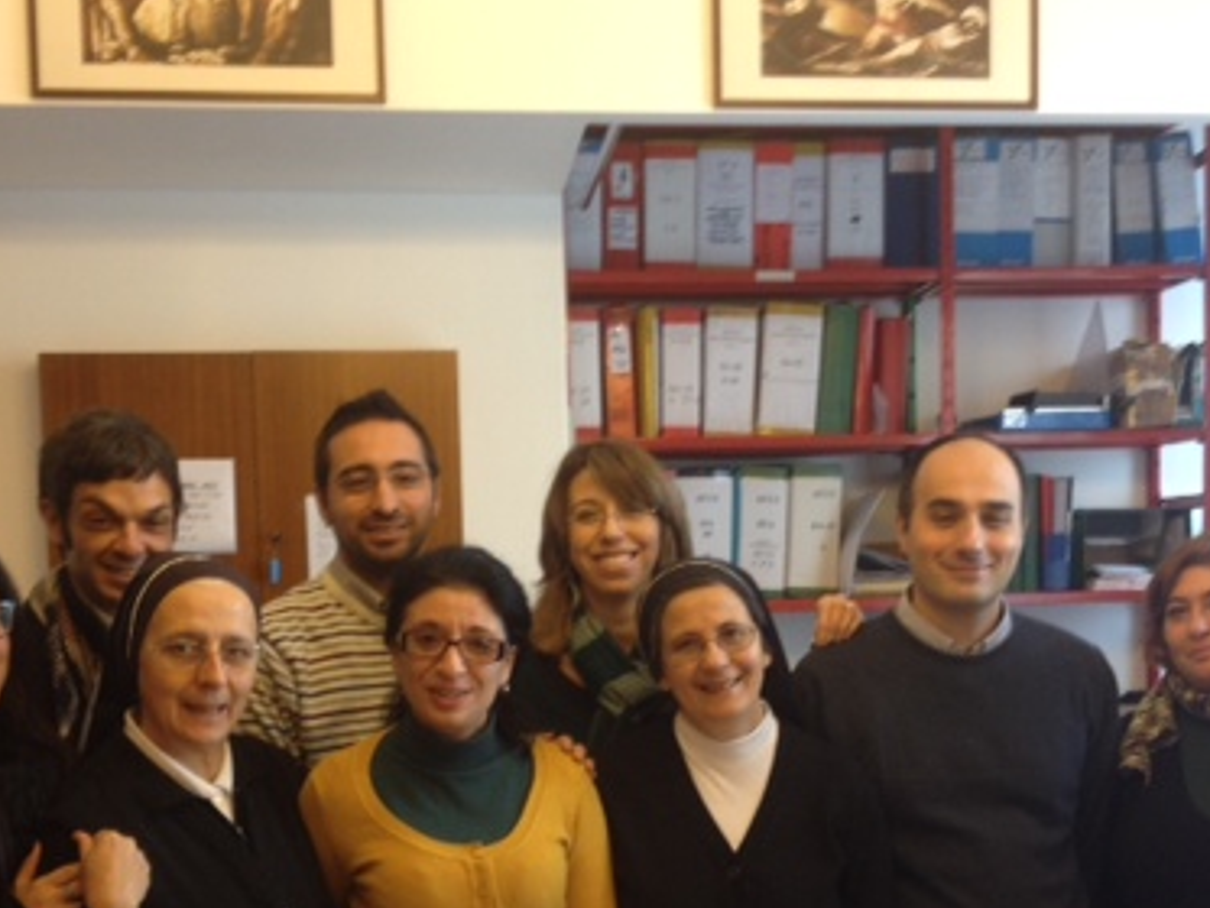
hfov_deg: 32.2
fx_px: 2098
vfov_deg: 24.1
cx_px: 646
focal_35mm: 60
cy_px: 717
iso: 64
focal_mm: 4.28
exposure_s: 1/20
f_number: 2.4
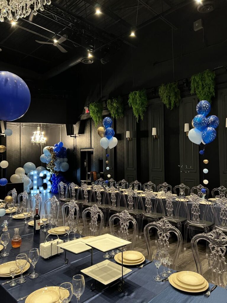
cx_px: 114
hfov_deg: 53.1
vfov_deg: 67.3
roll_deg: -0.1
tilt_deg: +3.3
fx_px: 227
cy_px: 152
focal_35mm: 26
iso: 500
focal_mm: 5.7
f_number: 1.5
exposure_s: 1/40
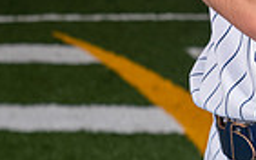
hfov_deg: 9.7
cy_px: -209
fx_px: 1492
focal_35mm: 214
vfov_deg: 5.9
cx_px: 261
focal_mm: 66
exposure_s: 1/200
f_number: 5.6
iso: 200
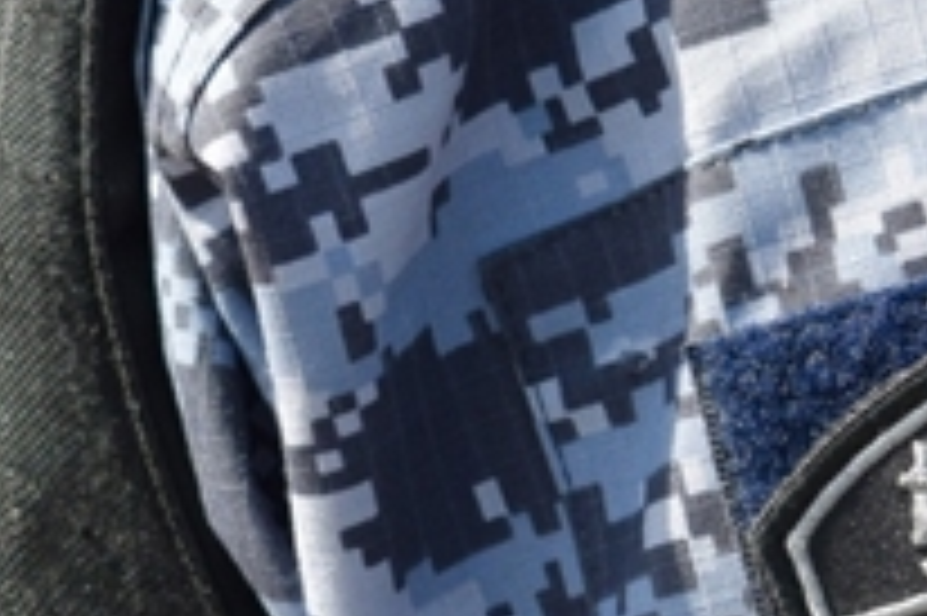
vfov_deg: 5.2
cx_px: 709
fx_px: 6741
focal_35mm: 262
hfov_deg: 7.9
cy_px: 274
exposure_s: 1/1000
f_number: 5.3
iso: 640
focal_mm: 48
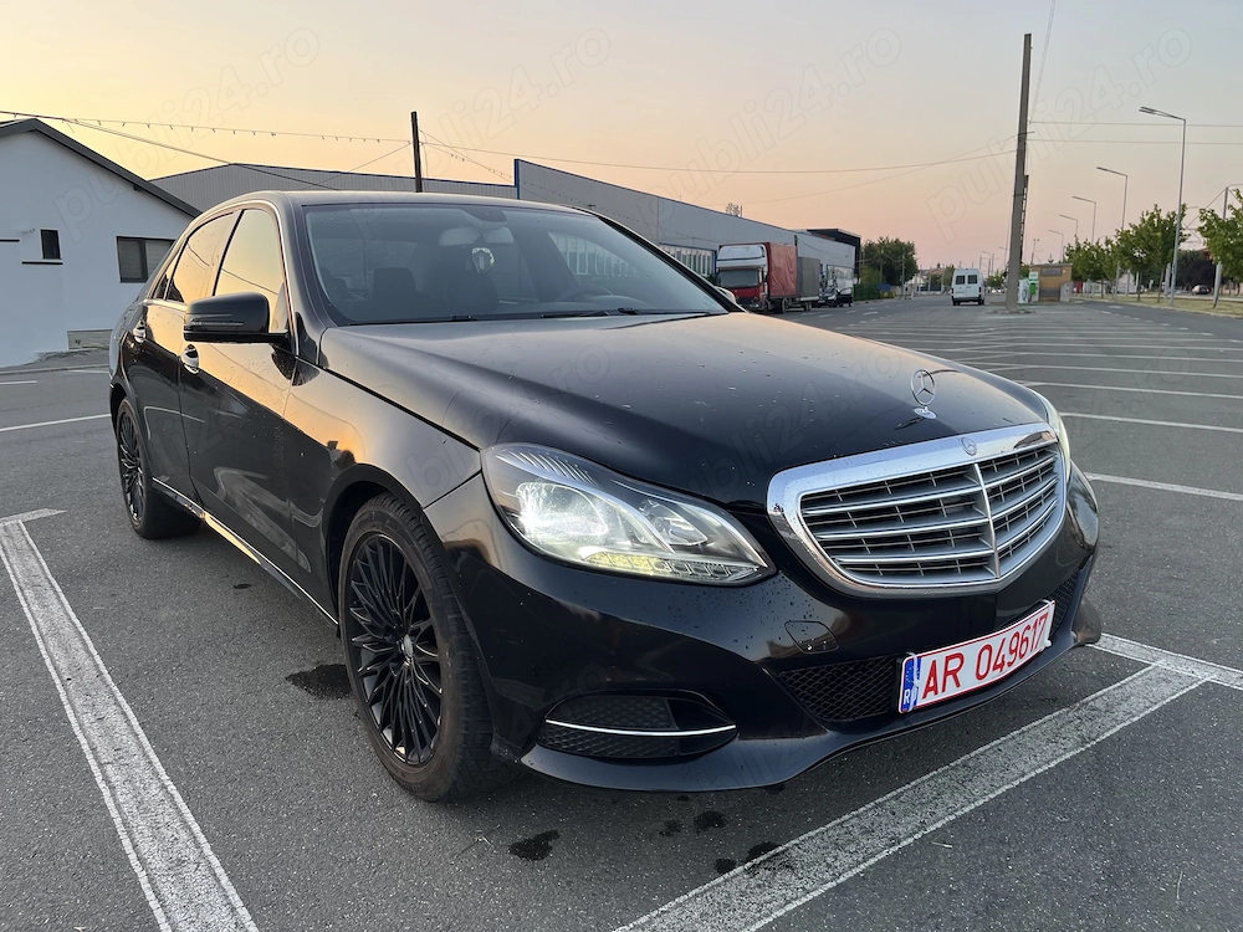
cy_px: 466
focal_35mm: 26
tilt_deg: -10.2
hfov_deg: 67.3
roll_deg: +0.9
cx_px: 622
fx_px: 934
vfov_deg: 53.1
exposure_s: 1/132
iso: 40
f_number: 1.6
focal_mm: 5.1
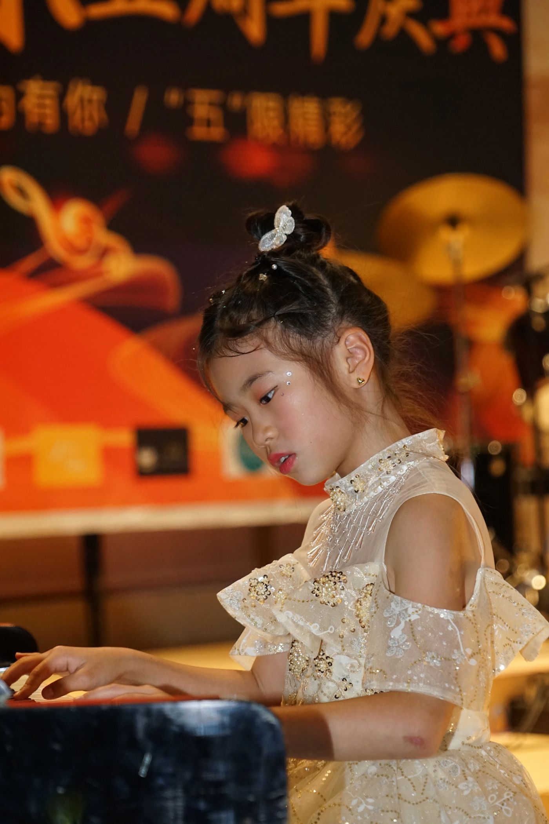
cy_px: 412
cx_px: 274
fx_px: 3111
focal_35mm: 136
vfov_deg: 15.1
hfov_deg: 10.1
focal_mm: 136
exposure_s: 1/60
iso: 3200
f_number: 6.3
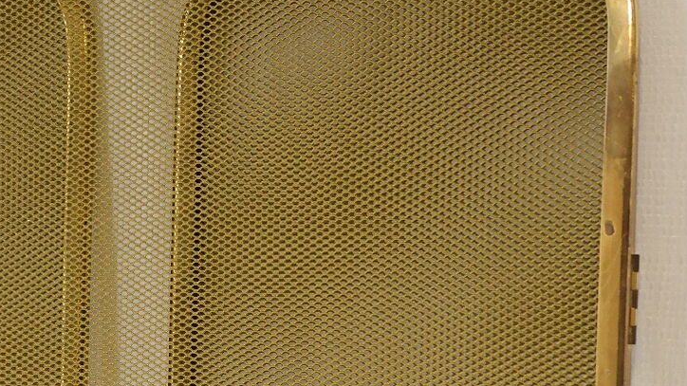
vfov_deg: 13.2
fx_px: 1639
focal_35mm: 90
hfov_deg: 23.4
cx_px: 176
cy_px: 419
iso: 1600
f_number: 6.3
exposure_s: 1/30
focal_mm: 24
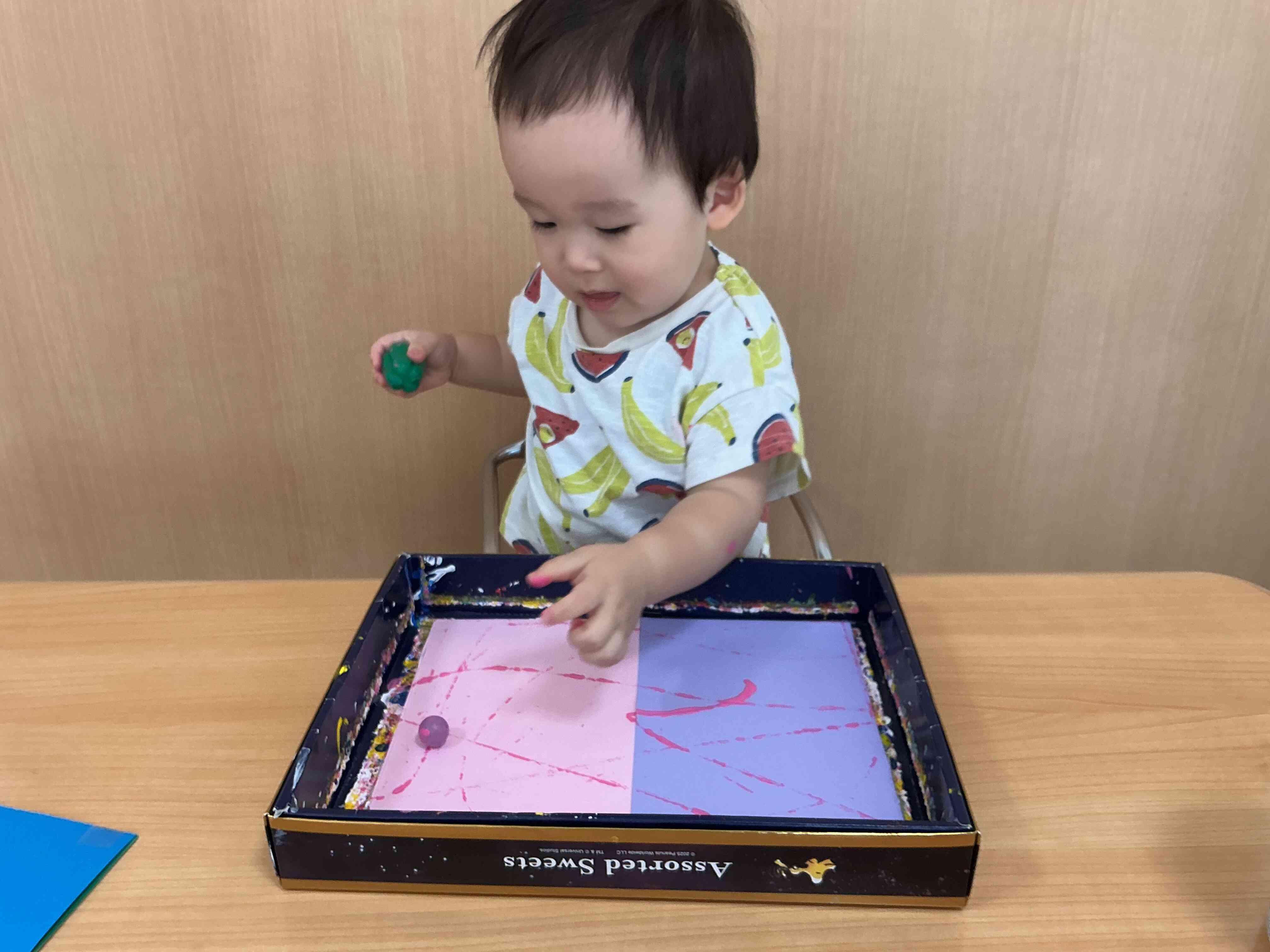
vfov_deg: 48.2
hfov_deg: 61.7
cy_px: 476
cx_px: 635
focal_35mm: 29
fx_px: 1064
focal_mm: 3
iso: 50
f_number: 1.8
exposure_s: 1/120
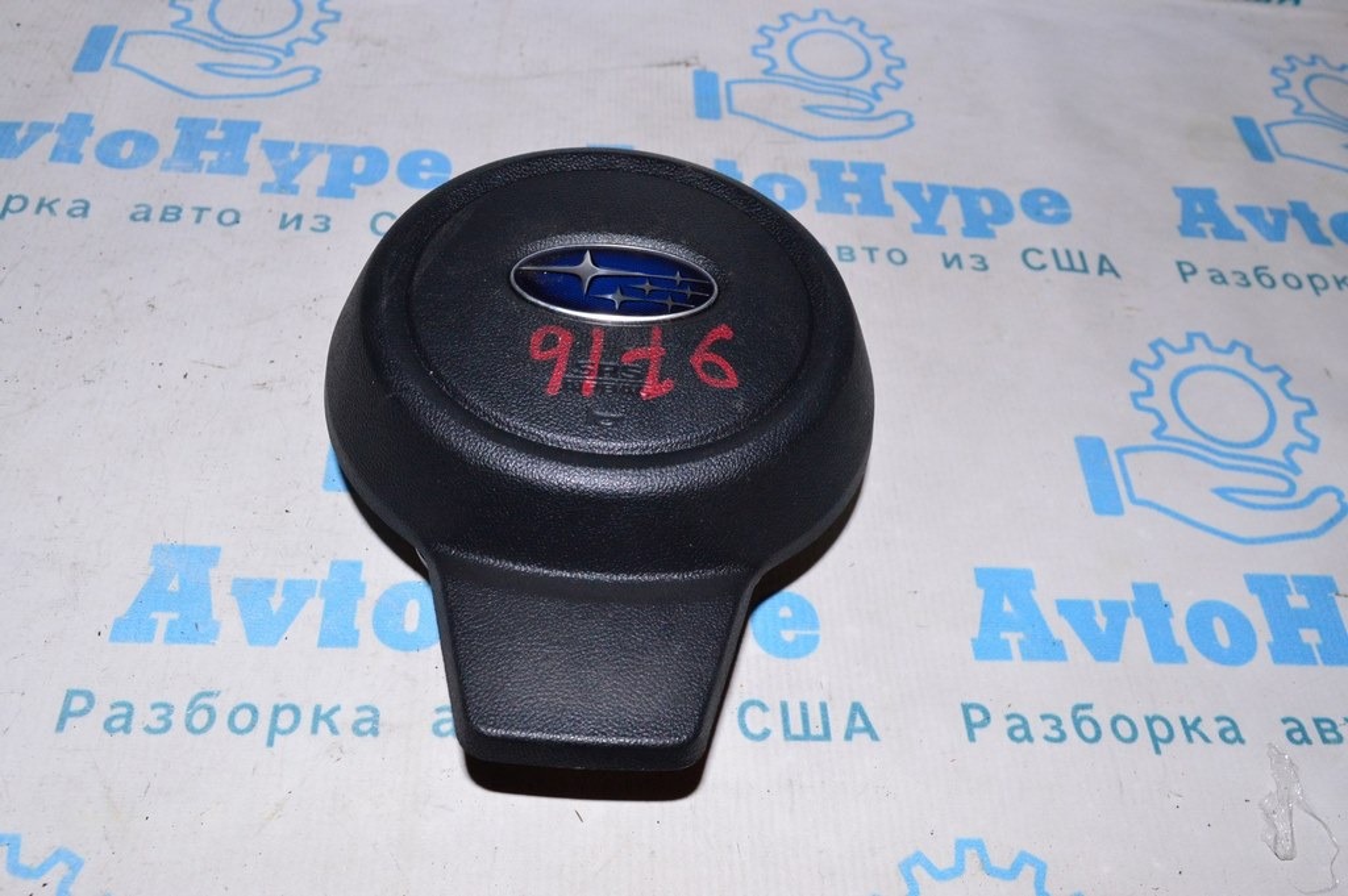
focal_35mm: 33
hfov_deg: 57.3
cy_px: 448
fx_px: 1235
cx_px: 674
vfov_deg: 39.9
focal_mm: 22
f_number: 8
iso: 1600
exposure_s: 1/125
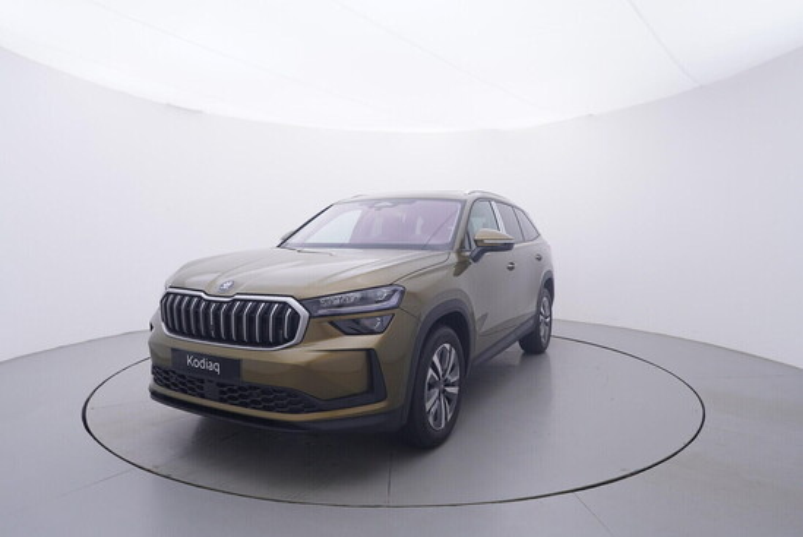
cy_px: 268
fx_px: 502
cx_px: 402
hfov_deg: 77.3
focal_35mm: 22
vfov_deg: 56.2
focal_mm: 15
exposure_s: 1/80
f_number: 5
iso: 200
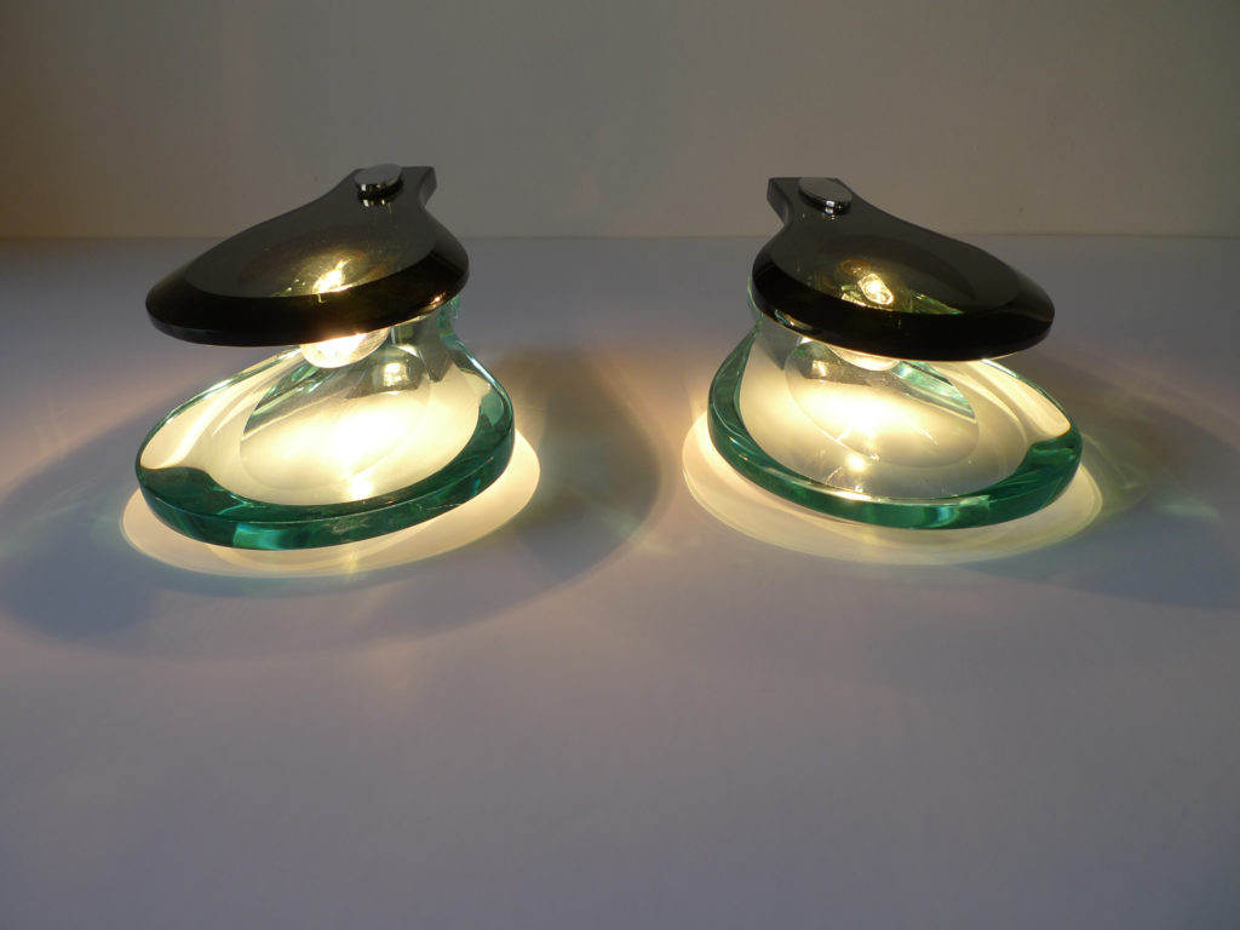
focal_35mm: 24
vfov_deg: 56.8
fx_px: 860
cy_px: 465
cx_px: 620
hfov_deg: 71.6
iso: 80
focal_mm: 5.1
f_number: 2.8
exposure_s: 1/160
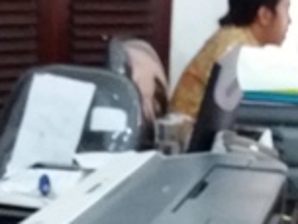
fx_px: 1016
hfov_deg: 16.6
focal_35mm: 118
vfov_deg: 11.4
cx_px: 225
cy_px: 446
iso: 500
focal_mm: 3.7
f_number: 1.9
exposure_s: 1/17
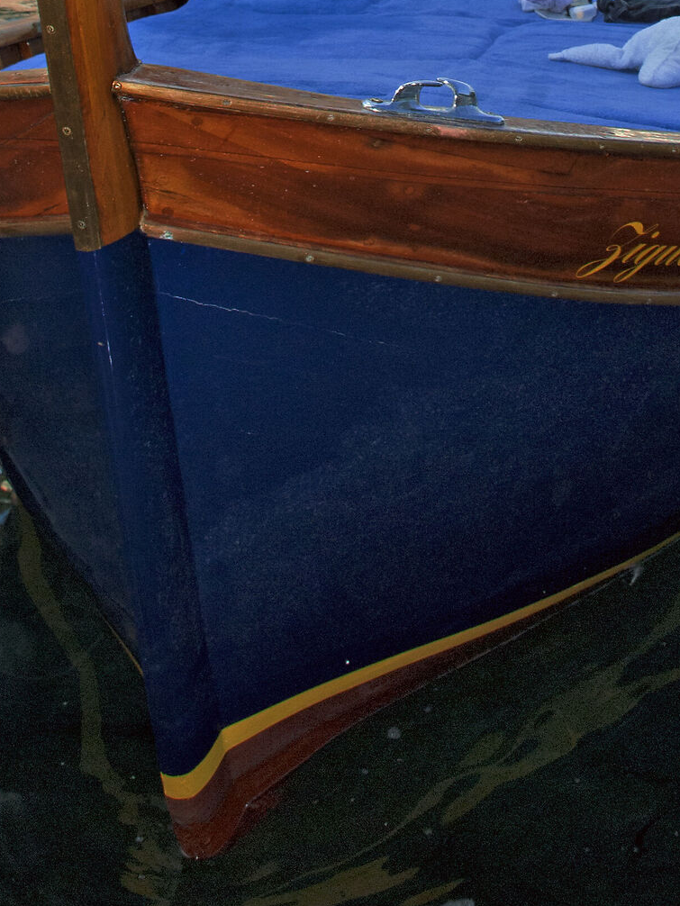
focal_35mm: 62
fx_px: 1623
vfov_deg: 28.1
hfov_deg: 23.6
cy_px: -122
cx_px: 422
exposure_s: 1/80
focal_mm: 18
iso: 250
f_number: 7.1
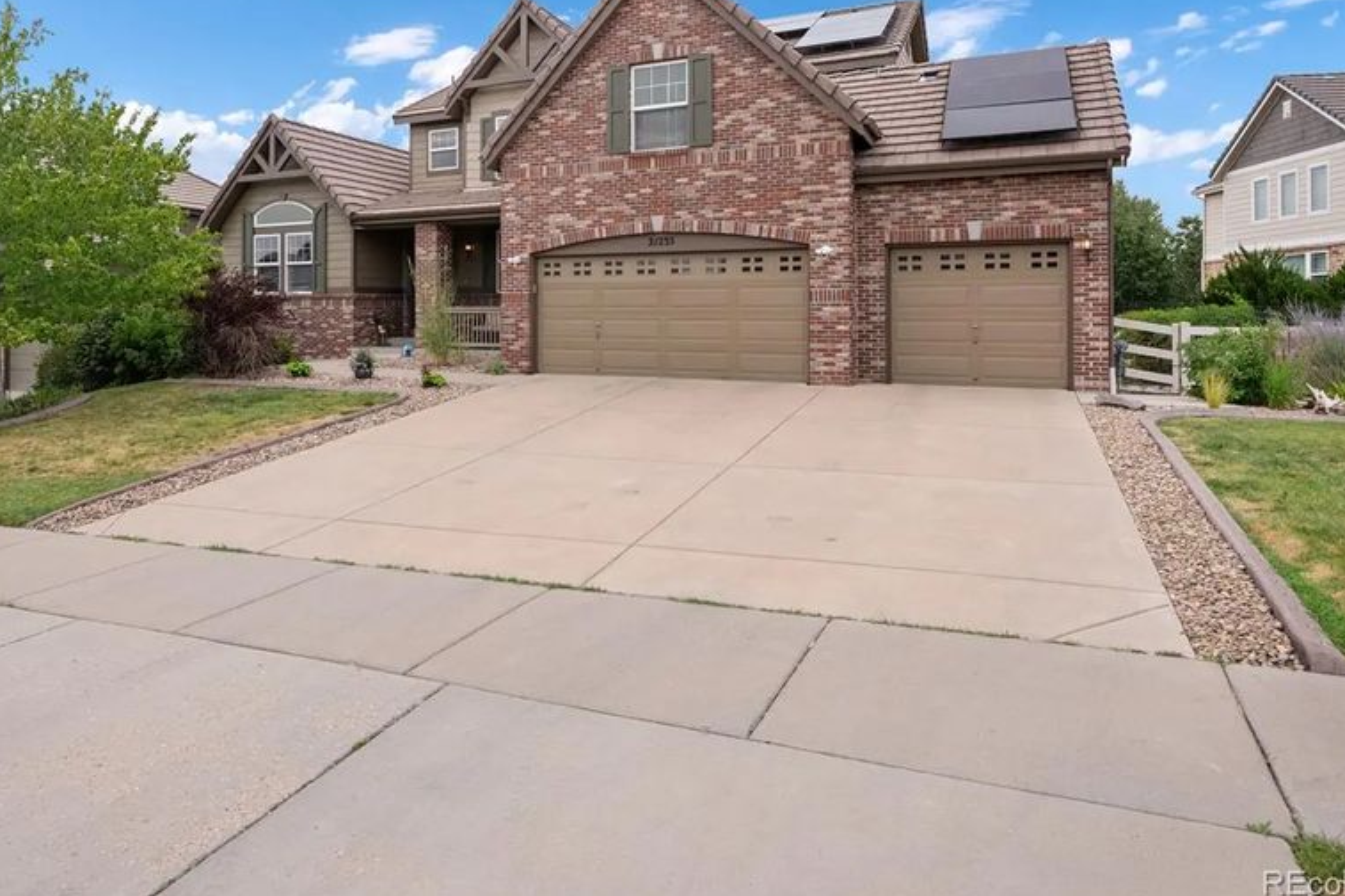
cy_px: 300
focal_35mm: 23
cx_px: 537
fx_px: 859
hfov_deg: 75.3
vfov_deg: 54.0
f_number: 8
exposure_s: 1/1000
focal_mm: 17
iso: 800
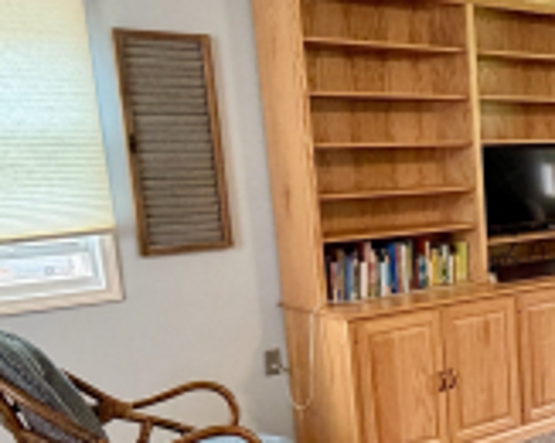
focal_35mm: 56
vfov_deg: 26.8
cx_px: 662
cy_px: 320
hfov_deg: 29.1
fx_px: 919
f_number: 2.2
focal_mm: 2.22
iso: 320
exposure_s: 1/60
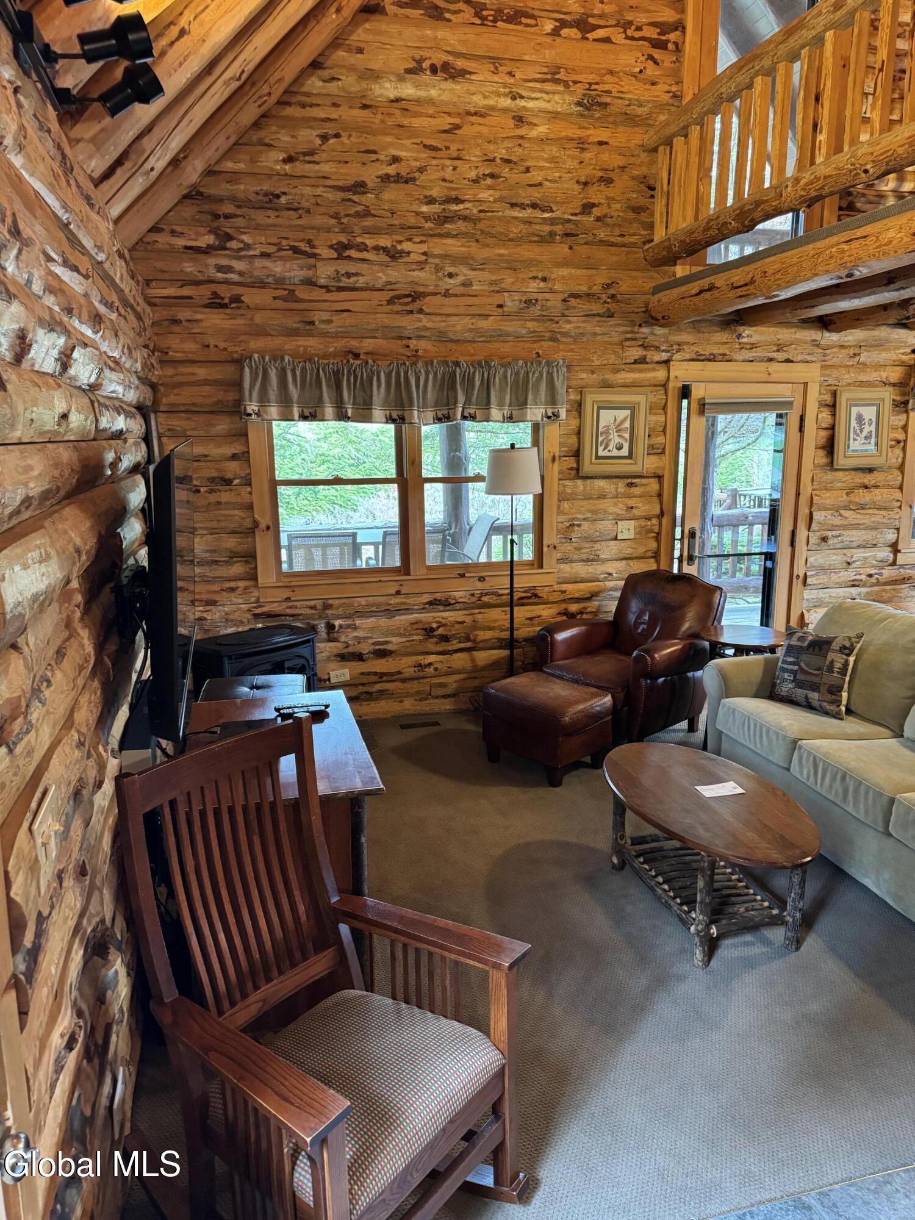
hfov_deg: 56.8
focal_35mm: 24
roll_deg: +0.8
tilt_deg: -11.5
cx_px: 458
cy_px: 610
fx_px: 846
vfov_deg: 71.6
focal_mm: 6.76
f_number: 1.78
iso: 640
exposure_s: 1/40
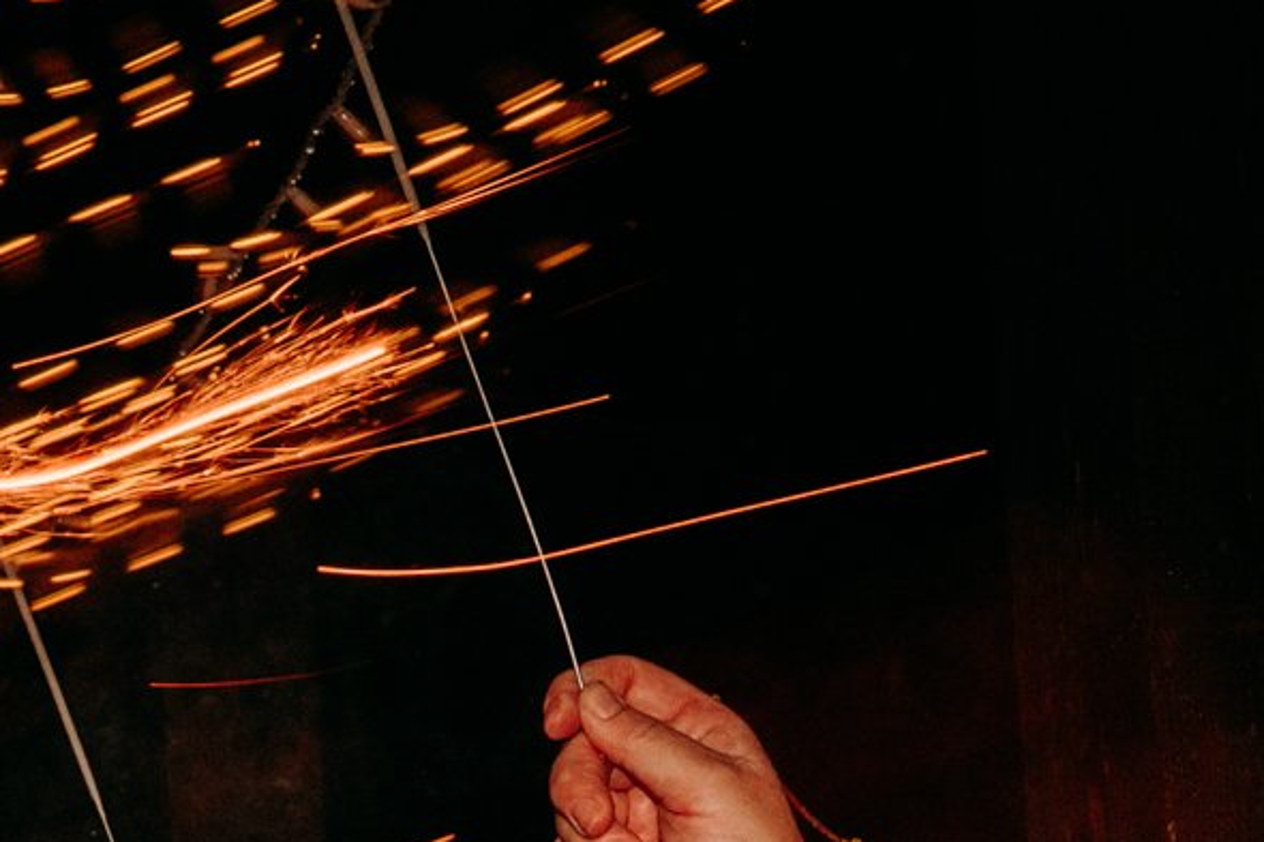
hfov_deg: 17.7
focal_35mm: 106
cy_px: 1711
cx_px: -510
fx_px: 3721
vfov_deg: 11.5
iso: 640
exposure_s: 1/20
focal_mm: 25
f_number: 9
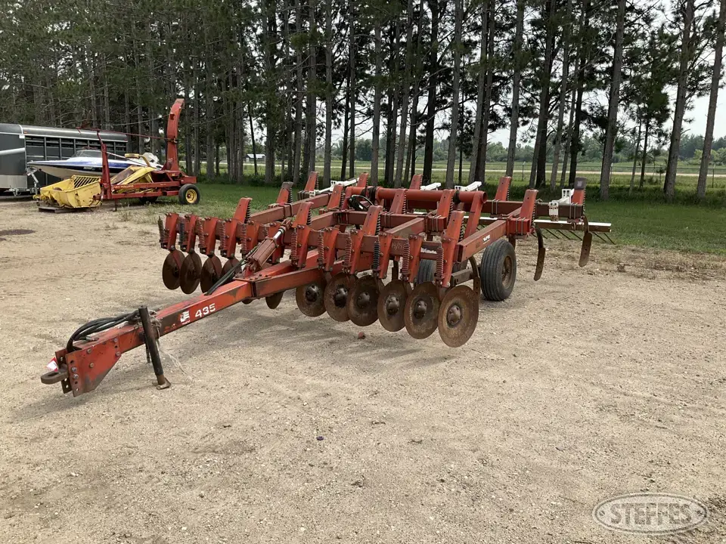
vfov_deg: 48.2
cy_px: 272
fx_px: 608
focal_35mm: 29
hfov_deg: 61.7
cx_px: 363
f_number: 1.8
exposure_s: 1/1534
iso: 25
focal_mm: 3
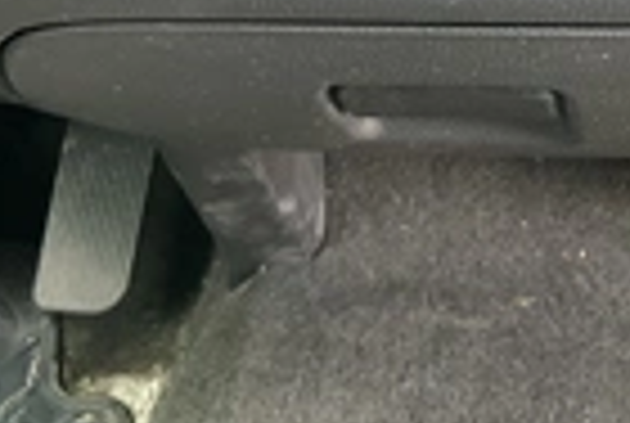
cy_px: 27
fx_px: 1508
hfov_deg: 22.6
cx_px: 634
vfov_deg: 15.7
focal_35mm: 86
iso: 100
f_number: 1.8
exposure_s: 1/60
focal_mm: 3
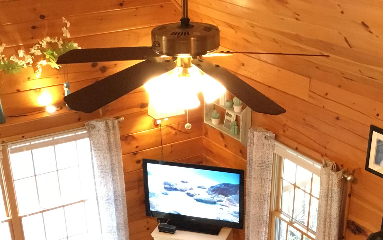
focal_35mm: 62
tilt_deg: -29.5
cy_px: 224
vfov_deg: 20.5
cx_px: 188
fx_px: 647
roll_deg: +0.4
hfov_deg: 33.0
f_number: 2.4
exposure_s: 1/15
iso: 200
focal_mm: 3.3
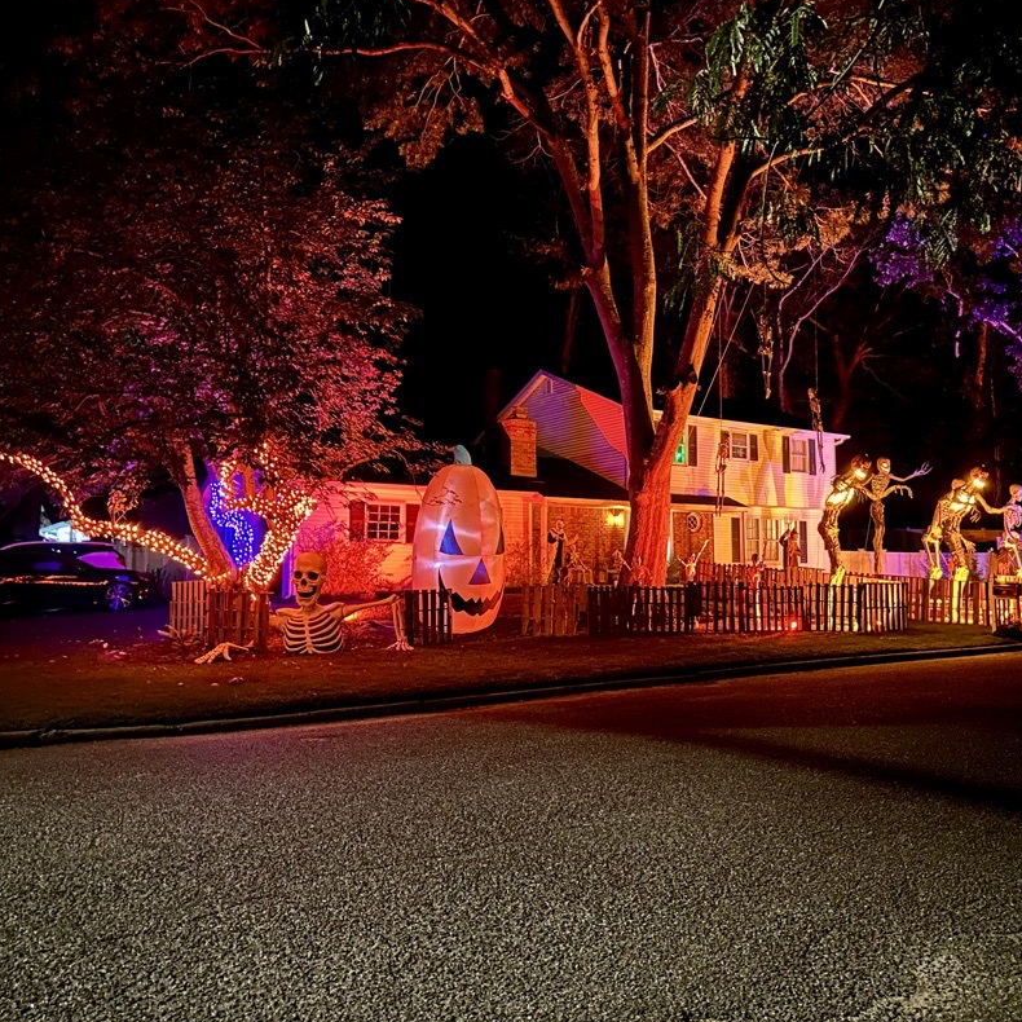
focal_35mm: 29
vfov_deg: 55.6
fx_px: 969
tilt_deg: +4.6
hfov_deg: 55.1
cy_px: 507
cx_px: 626
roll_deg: +0.4
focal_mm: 6.86
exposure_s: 1/5
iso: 1600
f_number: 1.78
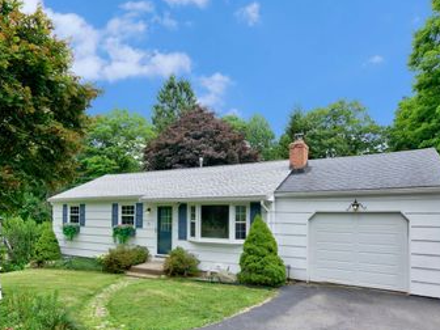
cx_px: 215
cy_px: 210
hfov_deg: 81.7
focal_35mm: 20
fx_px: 254
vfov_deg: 64.8
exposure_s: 1/400
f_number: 8
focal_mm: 14
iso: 200
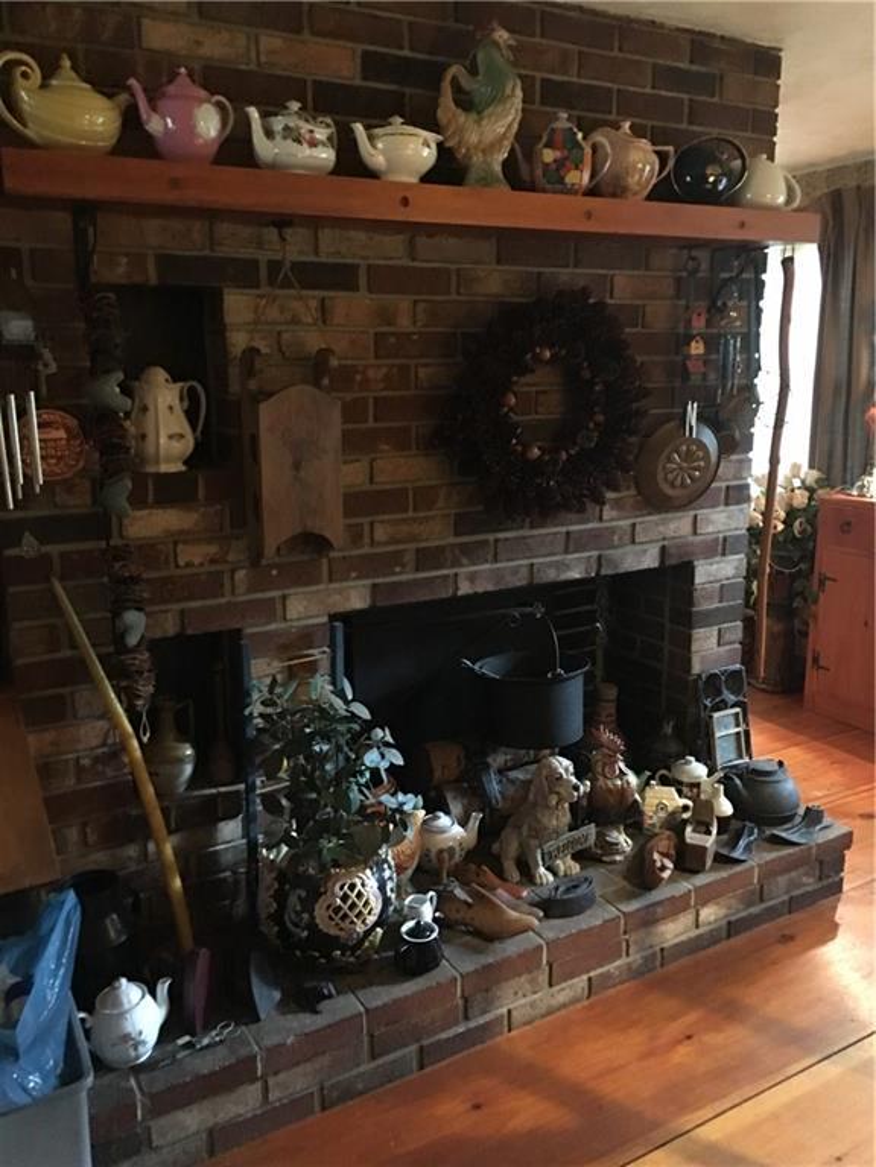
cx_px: 438
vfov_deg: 61.7
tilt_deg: -10.3
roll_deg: +0.5
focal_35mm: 29
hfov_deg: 48.2
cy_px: 584
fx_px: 979
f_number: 2.2
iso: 200
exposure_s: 1/4
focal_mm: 4.15
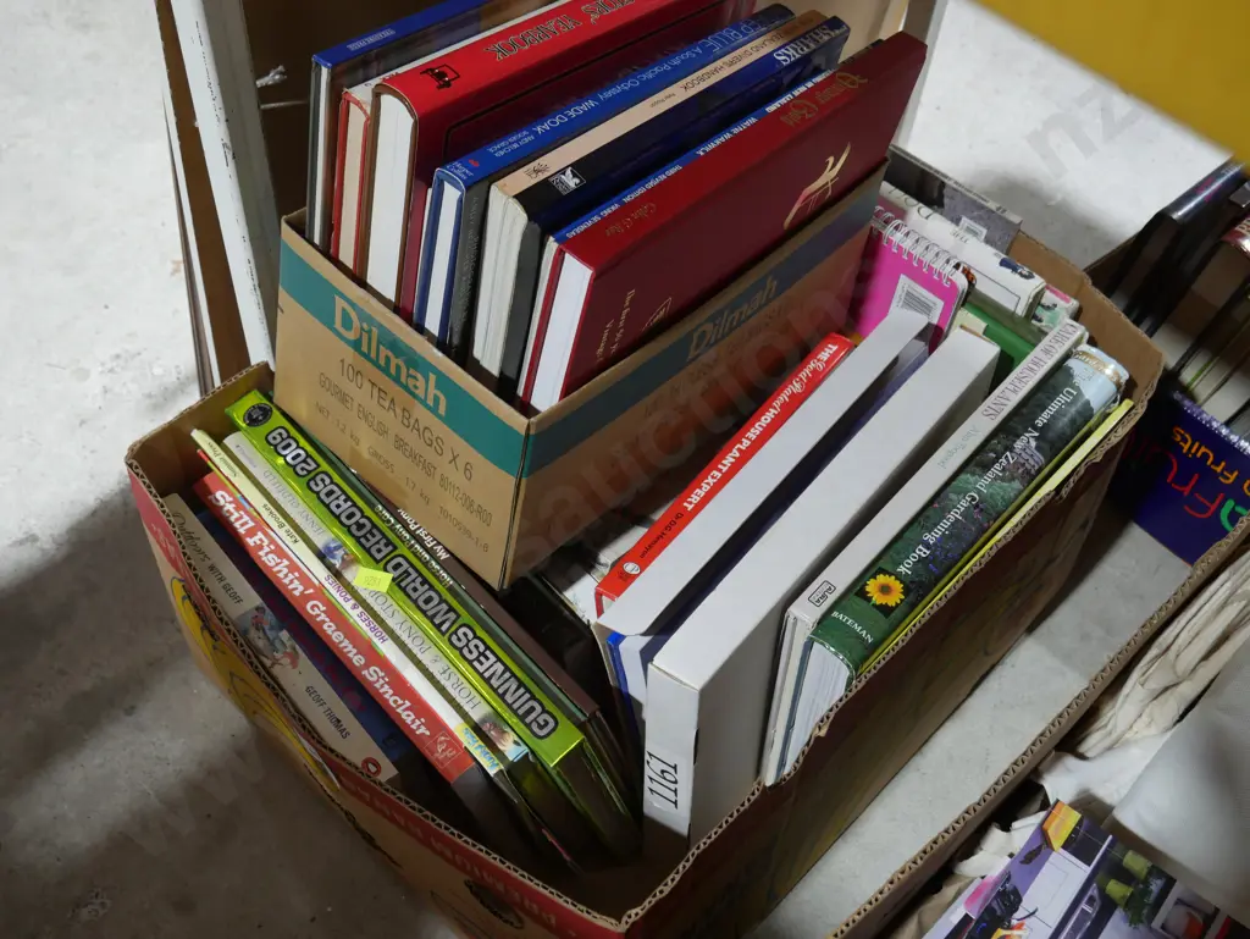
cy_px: 470
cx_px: 625
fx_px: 1445
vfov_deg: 36.0
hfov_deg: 46.8
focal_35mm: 40
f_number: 4.4
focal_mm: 20
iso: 640
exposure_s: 1/60
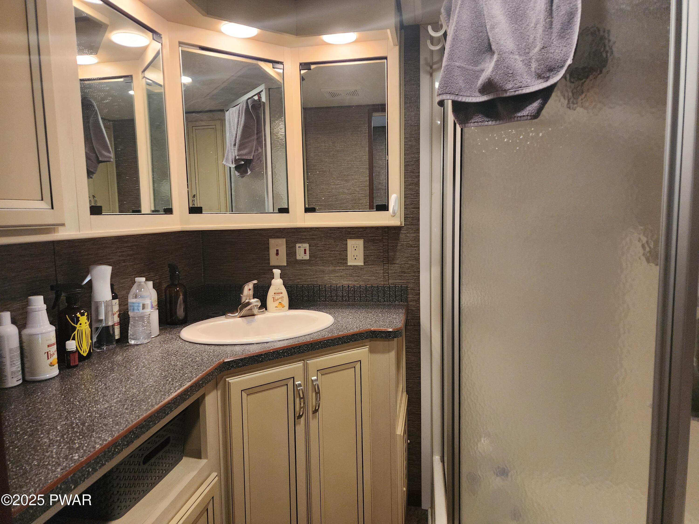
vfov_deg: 58.9
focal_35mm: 23
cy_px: 262
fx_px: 464
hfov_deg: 73.9
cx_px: 350
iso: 500
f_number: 1.8
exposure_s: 1/120
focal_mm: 6.4
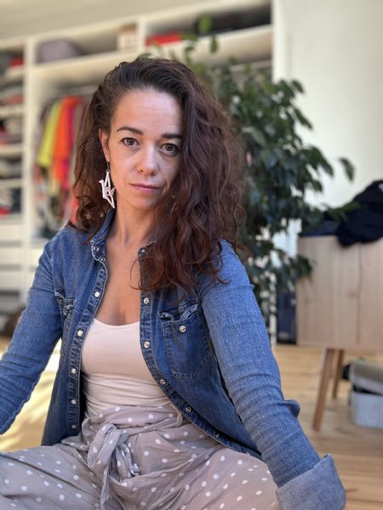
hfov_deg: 46.8
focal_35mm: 30
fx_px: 443
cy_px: 255
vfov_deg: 60.0
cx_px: 192
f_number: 1.9
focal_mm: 2.69
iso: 64
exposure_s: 1/121
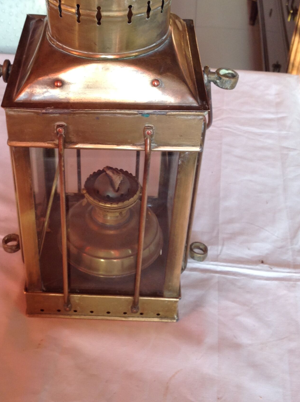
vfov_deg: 35.5
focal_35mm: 54
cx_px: 115
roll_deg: +1.7
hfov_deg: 26.9
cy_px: 174
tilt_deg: -40.2
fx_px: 626
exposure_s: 1/17
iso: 50
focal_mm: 4.28
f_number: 2.4
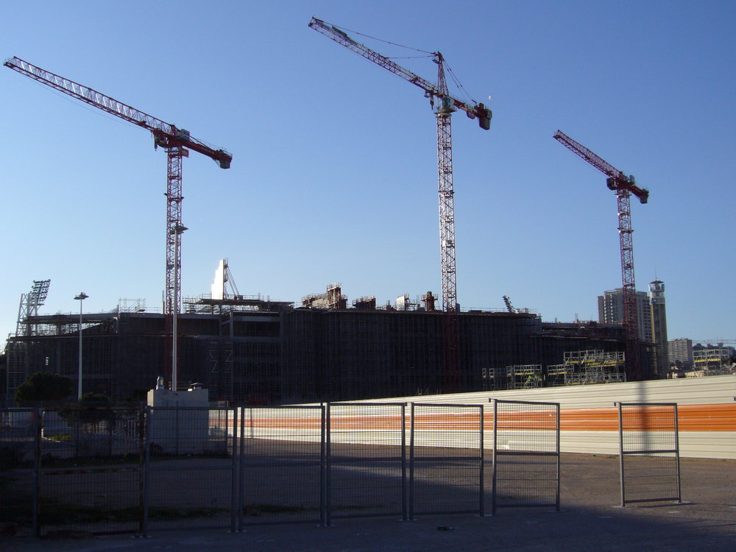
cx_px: 368
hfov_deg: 42.1
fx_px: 957
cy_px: 276
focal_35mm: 45
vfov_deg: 32.2
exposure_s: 1/500
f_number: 6.3
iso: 80
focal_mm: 7.5
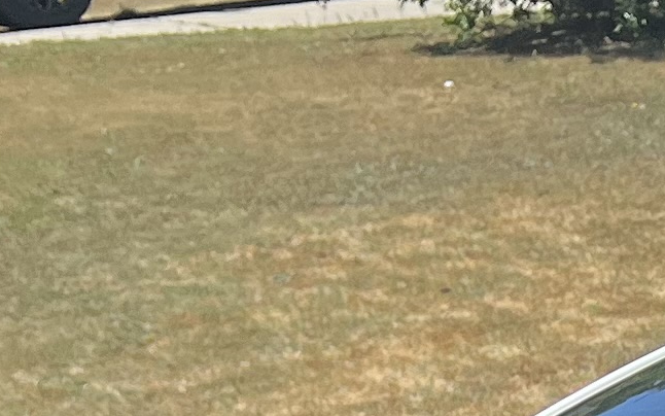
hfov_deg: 11.1
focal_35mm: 172
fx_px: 3118
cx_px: 1327
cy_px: 1390
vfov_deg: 6.7
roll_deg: +2.8
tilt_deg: -20.1
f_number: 1.5
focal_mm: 5.7
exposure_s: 1/2994
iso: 50
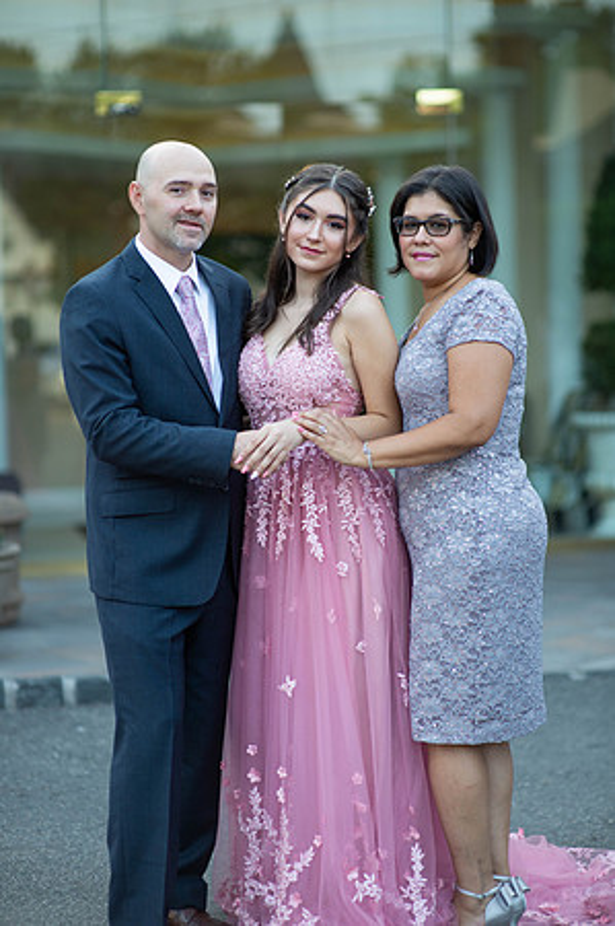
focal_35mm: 85
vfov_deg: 23.9
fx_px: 2183
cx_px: 308
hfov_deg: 16.0
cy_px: 463
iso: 250
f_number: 2
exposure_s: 1/500
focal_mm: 85
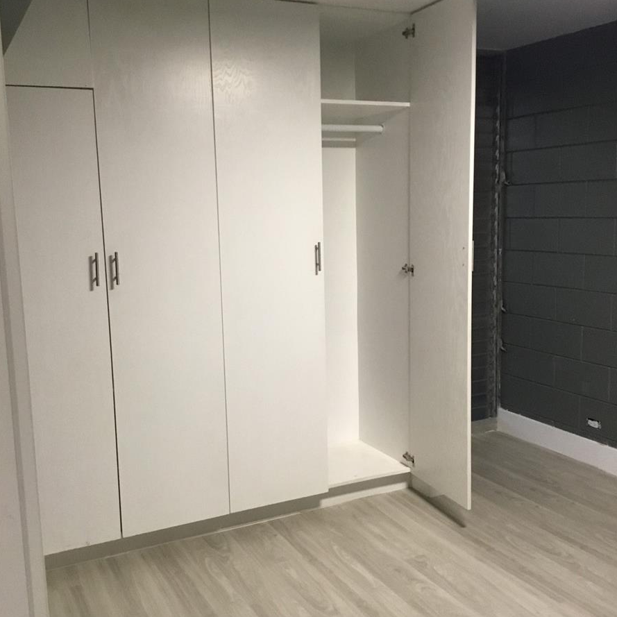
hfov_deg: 44.9
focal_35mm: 37
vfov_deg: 44.9
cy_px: 320
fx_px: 746
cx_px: 309
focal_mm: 3.3
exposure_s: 1/30
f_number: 2.4
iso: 125
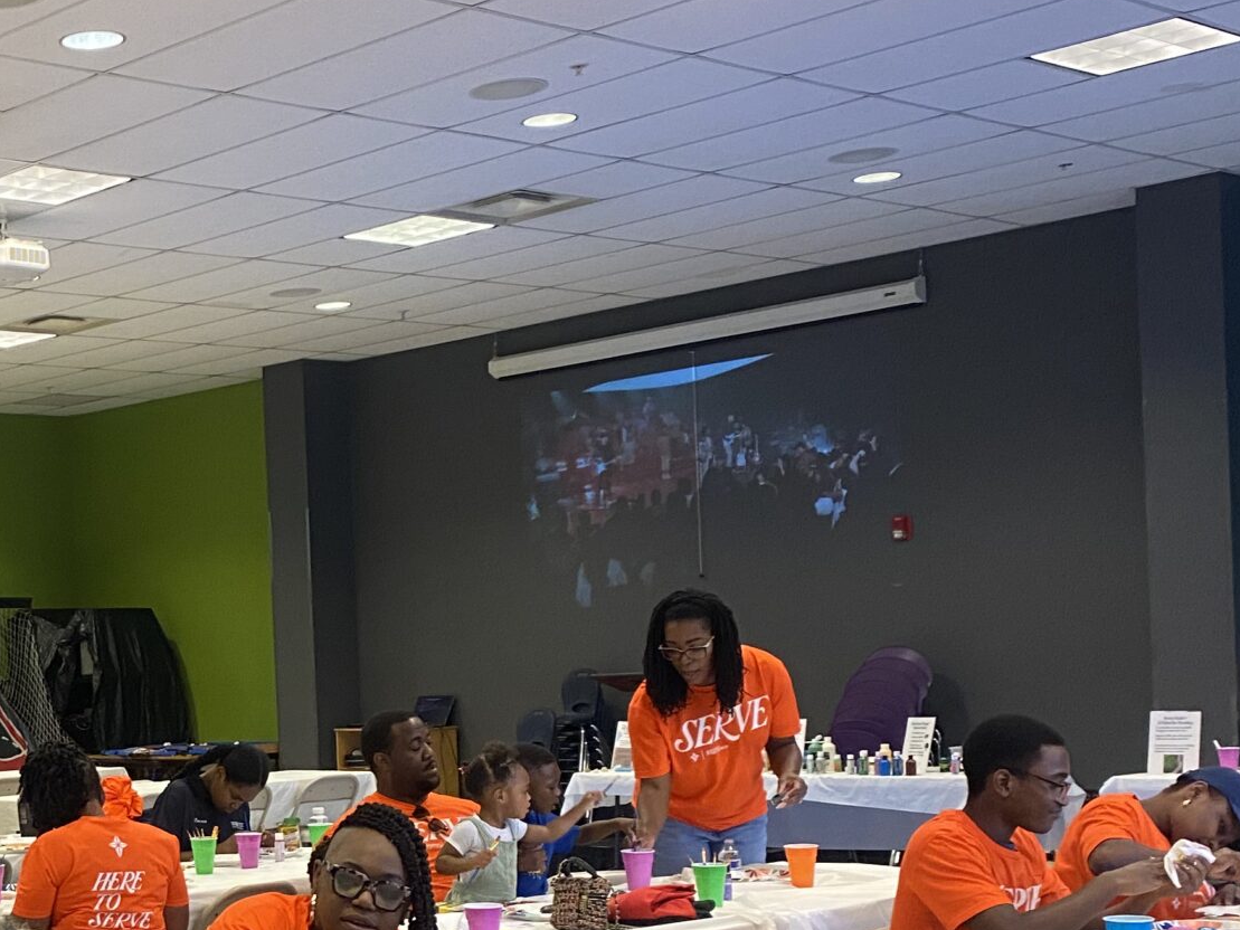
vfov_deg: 24.2
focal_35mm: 60
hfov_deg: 30.4
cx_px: 69
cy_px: 701
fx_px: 2150
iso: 160
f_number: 1.8
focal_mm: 4.25
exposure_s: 1/60
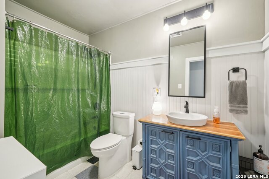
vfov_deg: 77.4
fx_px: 112
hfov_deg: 100.4
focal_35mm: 15
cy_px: 90
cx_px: 134
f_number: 7.1
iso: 800
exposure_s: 1/15
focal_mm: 15
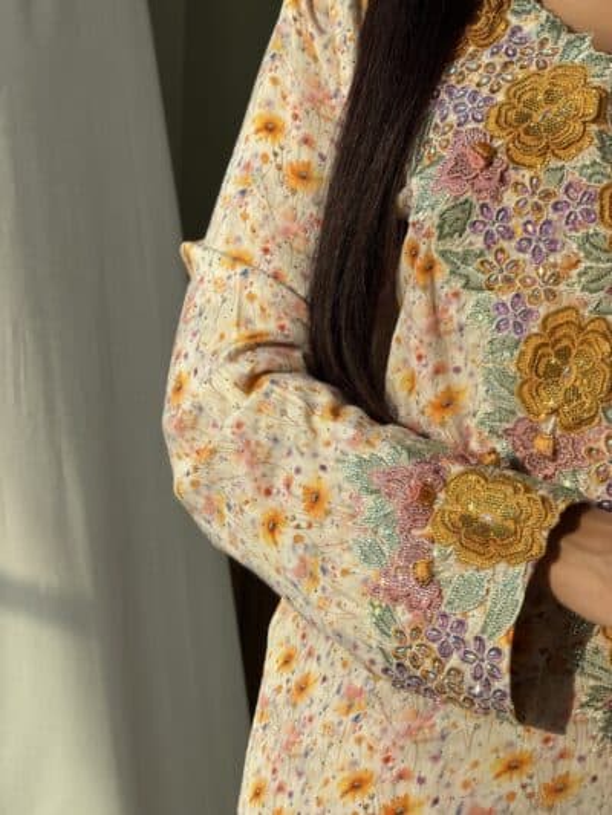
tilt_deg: -31.1
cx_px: 306
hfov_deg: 14.8
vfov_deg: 19.6
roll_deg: +0.3
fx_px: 2356
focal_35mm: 100
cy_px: 408
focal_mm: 16.89
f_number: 2.8
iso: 50
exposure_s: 1/386
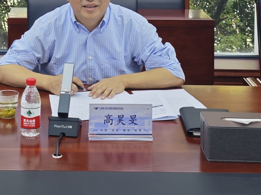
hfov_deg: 19.9
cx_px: 64
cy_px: -105
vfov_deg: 14.1
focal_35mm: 98
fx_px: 739
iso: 200
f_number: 1.9
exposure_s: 1/100
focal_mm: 8.7
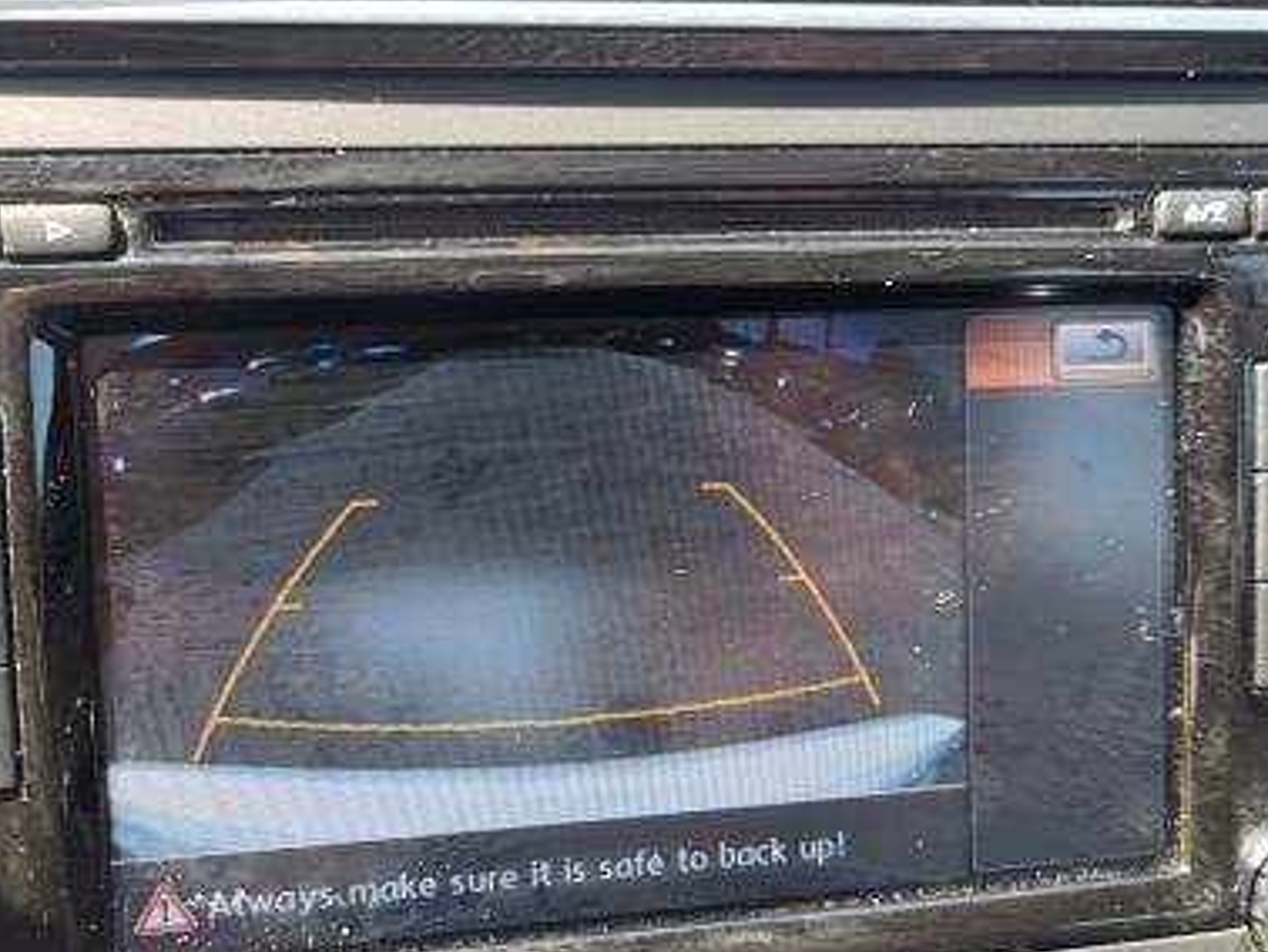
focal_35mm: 44
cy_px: 483
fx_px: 1613
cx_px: 668
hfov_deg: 42.9
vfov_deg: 32.9
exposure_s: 1/139
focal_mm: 5.4
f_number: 1.8
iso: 40
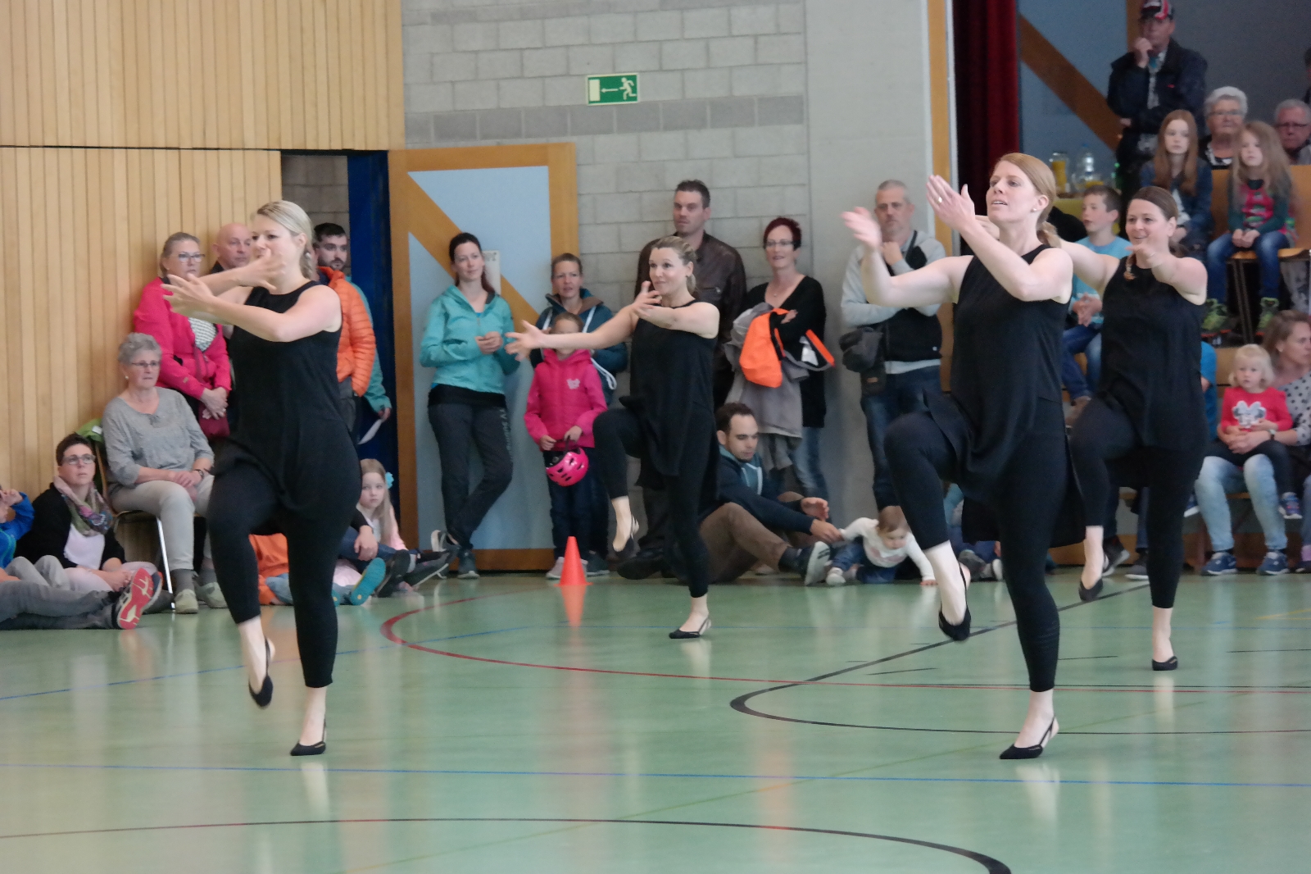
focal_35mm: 154
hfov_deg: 13.3
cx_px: 656
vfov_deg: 8.9
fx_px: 5607
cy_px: 437
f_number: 5
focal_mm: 100
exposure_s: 1/100
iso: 3200
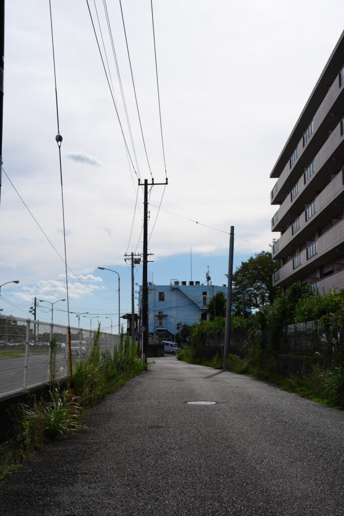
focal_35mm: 44
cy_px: 258
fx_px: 630
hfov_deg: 30.5
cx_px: 172
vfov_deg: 44.5
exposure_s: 1/320
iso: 100
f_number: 10
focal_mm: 44
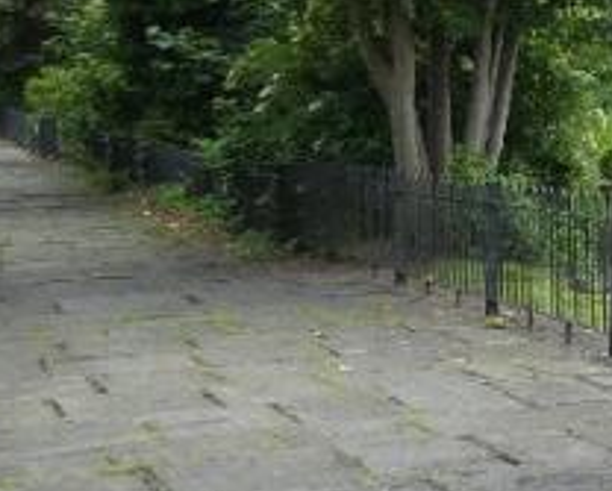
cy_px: 91
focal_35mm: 96
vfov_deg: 15.9
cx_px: 1427
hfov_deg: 14.3
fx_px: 1741
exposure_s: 1/200
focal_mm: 3.6
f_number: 2.8
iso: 80
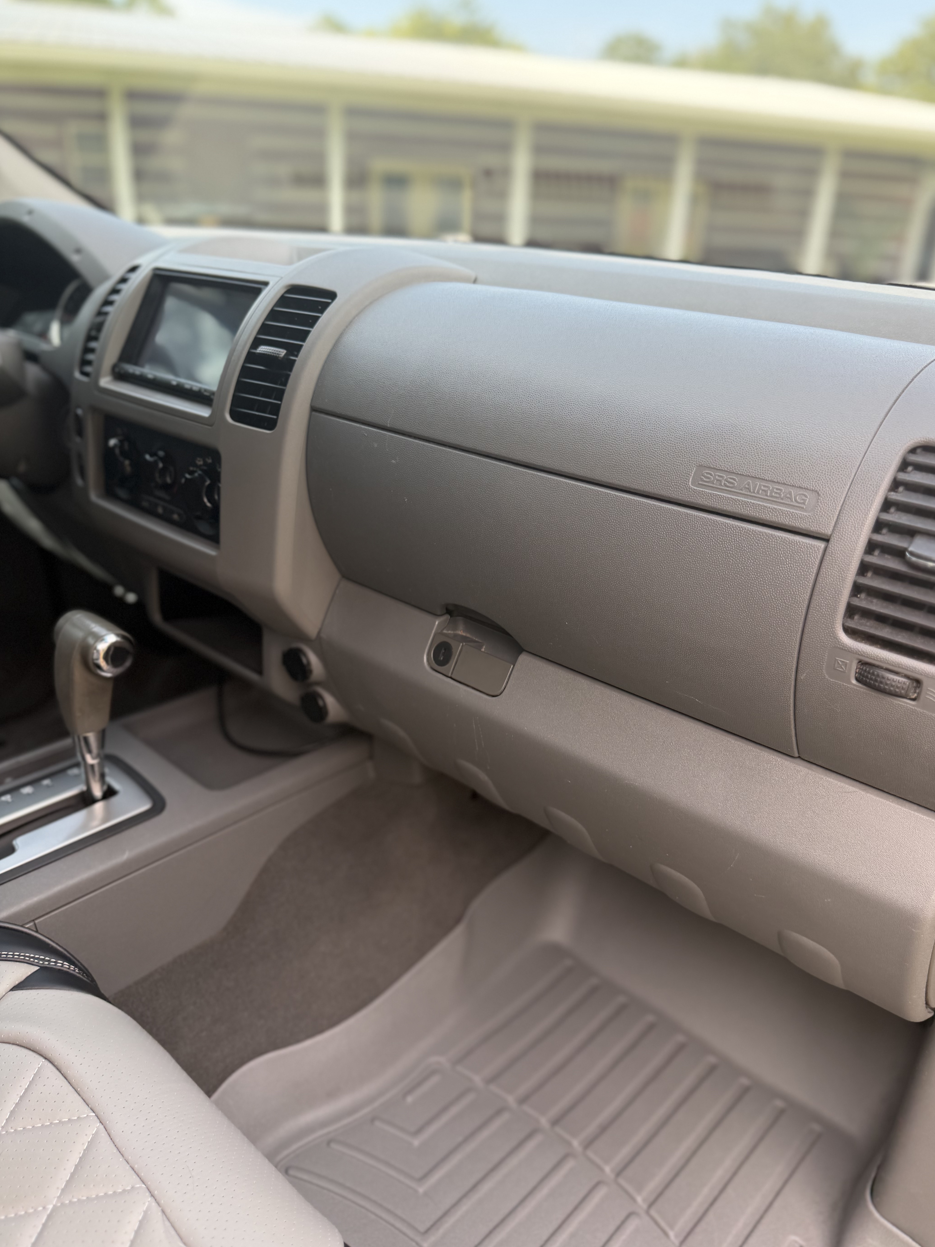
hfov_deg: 54.9
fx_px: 900
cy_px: 649
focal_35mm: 25
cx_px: 485
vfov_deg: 69.4
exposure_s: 1/252
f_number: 1.78
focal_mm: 6.76
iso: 64
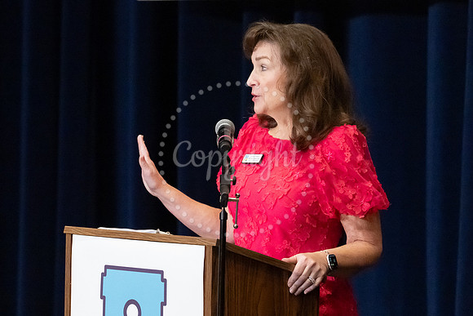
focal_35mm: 300
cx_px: 159
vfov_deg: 4.6
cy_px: 194
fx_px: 3942
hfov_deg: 6.9
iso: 16000
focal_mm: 200
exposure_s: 1/500
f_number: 5.6
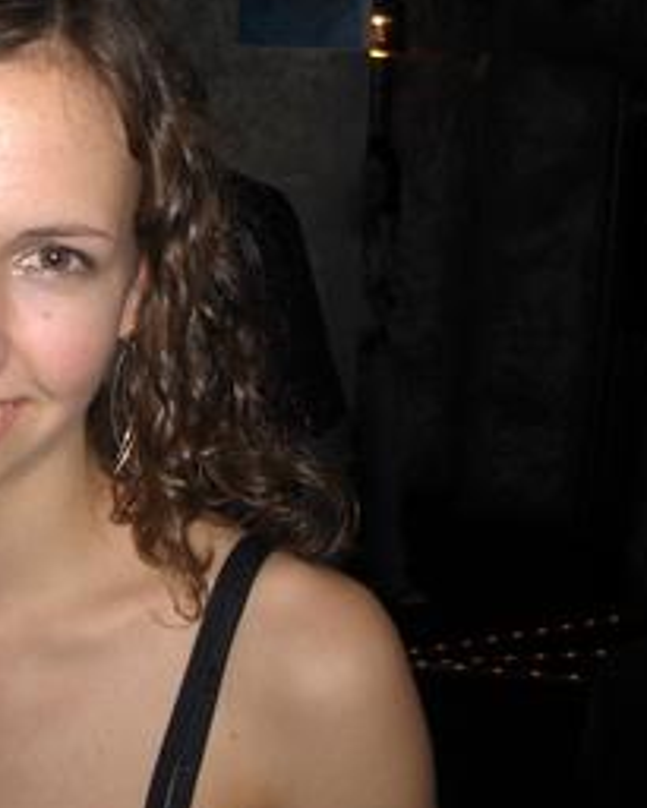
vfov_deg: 30.0
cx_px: 25
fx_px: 1507
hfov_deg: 23.4
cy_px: 354
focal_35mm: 63
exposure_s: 1/60
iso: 100
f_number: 2.6
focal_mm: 5.8
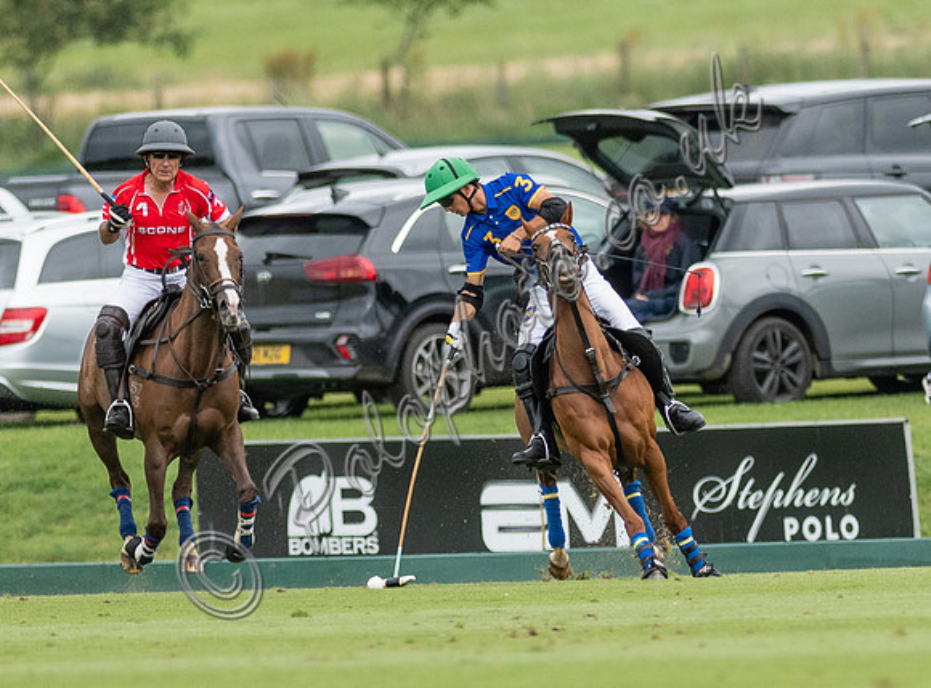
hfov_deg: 1.9
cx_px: 548
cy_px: 672
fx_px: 27607
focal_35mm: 1032
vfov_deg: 1.4
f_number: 2.8
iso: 640
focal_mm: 300
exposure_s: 1/6400
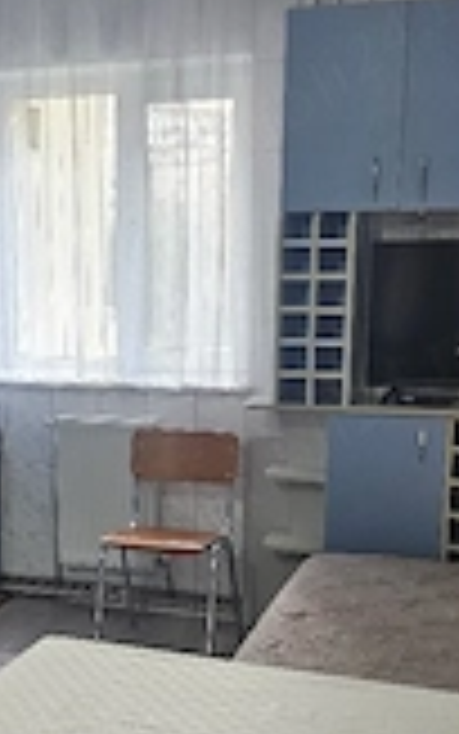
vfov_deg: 33.7
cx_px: 86
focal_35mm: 60
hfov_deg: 21.4
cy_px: 477
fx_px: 1200
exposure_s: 1/101
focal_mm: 5.4
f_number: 1.8
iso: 160
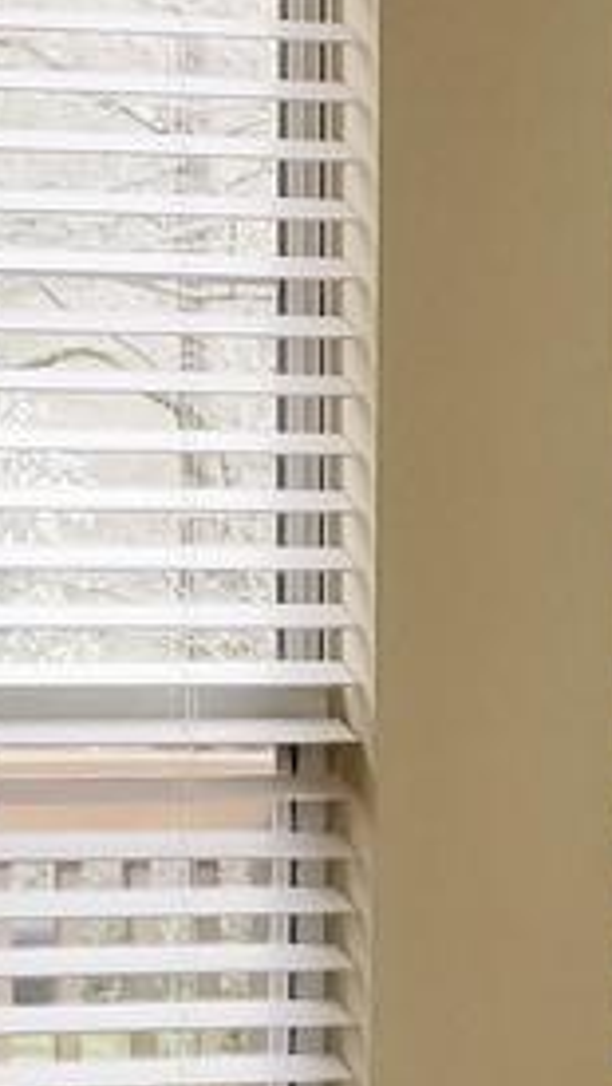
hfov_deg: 5.6
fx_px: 6078
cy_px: 1540
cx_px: 1173
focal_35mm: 211
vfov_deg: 9.9
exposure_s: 1/243
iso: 50
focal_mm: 4.25
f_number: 1.7
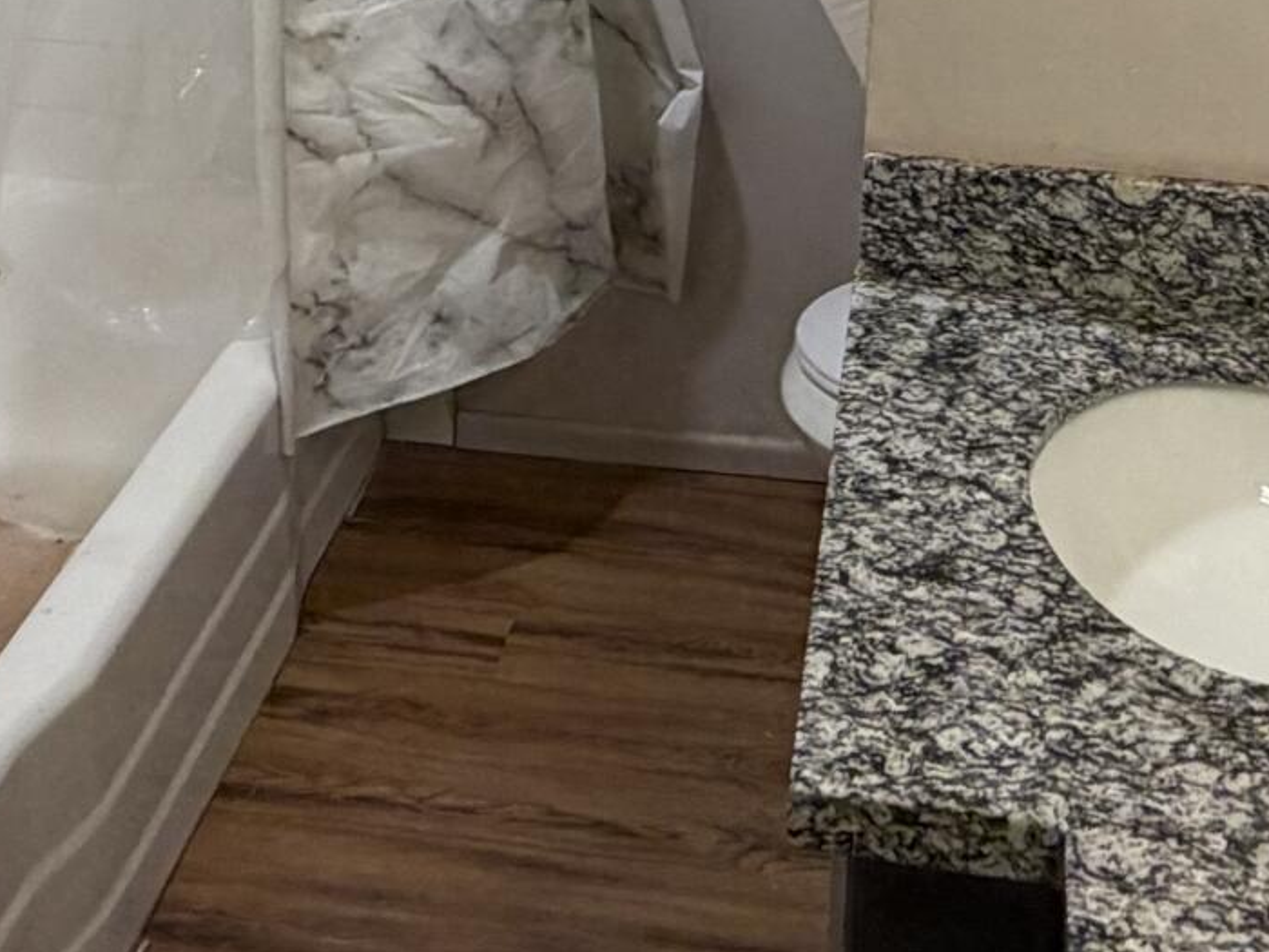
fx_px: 2200
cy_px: -248
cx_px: 669
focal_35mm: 60
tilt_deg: -11.4
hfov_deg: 32.2
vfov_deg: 22.2
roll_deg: -1.2
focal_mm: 2.22
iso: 250
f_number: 2.2
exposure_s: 1/60
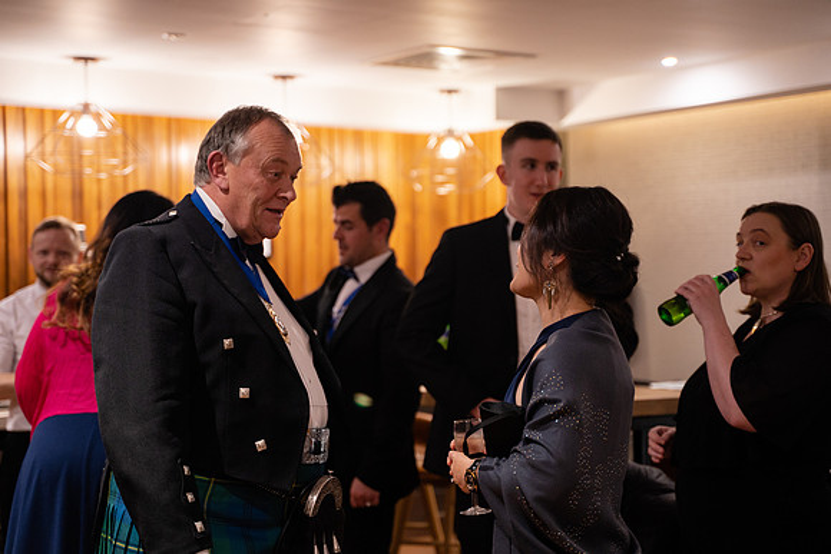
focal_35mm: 63
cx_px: 416
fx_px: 1455
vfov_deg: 21.6
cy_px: 277
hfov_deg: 31.9
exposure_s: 1/60
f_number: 2.8
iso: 1250
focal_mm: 63
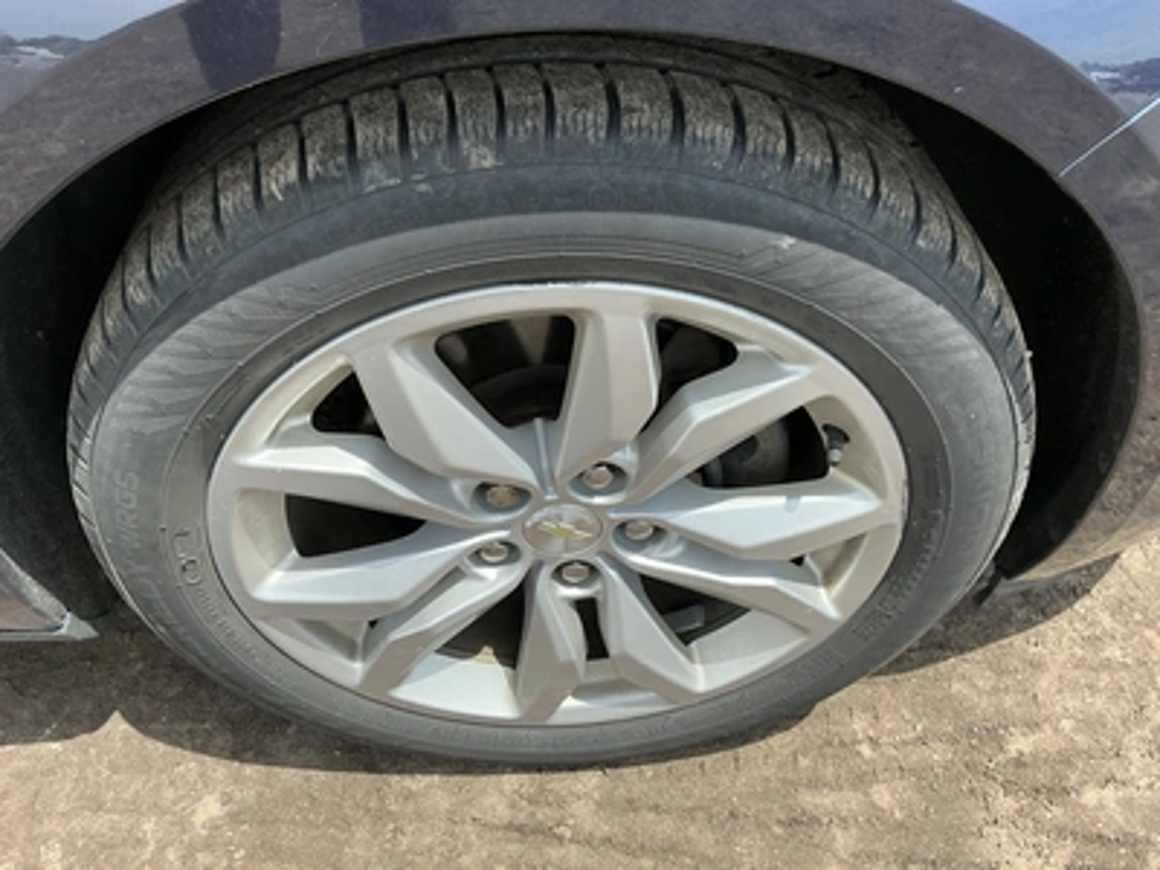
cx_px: 580
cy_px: 435
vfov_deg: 49.7
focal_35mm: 28
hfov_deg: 63.4
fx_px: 938
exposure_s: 1/635
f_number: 1.8
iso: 25
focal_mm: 3
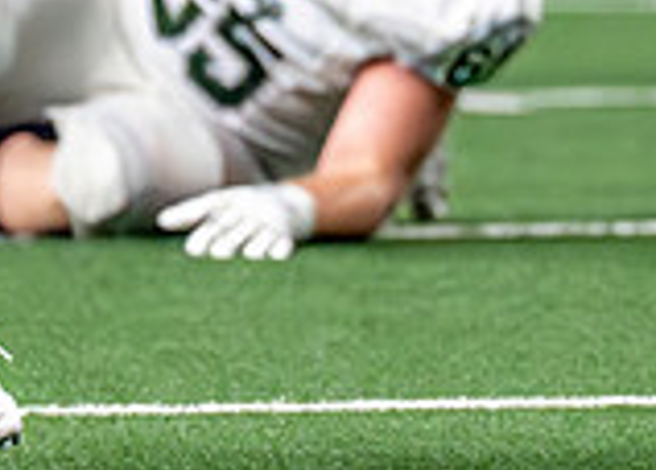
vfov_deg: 0.9
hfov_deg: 1.2
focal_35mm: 1616
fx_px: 30146
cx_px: 5
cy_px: -185
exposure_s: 1/2000
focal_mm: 200
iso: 5000
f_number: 2.8
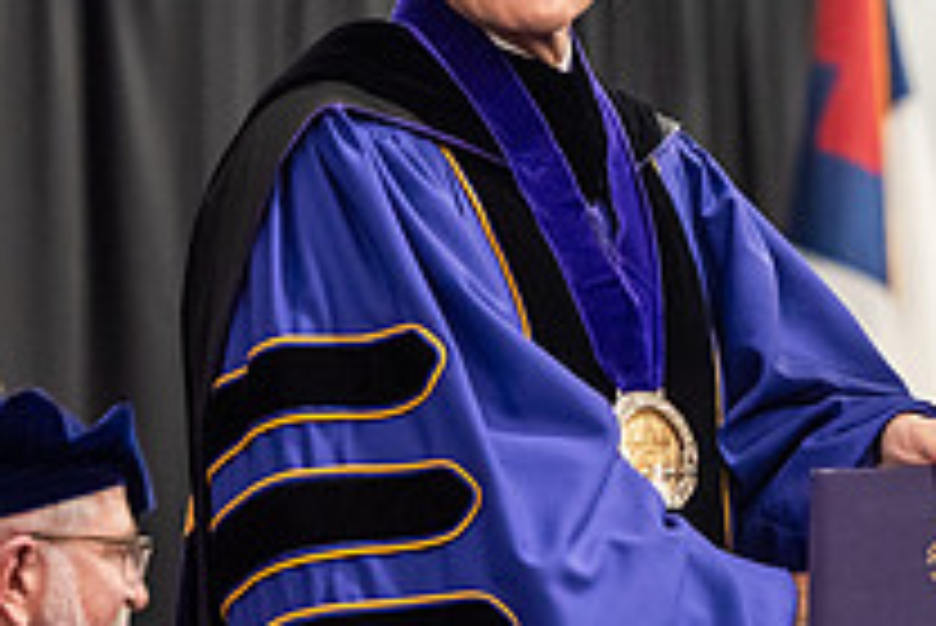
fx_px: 8846
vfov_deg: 4.0
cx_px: 788
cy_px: 178
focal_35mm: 340
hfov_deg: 6.0
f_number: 3.2
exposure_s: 1/200
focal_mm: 122
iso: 3200
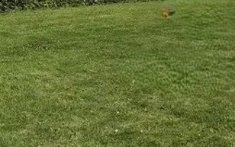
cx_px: 227
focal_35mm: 81
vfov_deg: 16.1
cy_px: 45
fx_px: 519
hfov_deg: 24.5
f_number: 1.8
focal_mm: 5.4
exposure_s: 1/7696
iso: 50
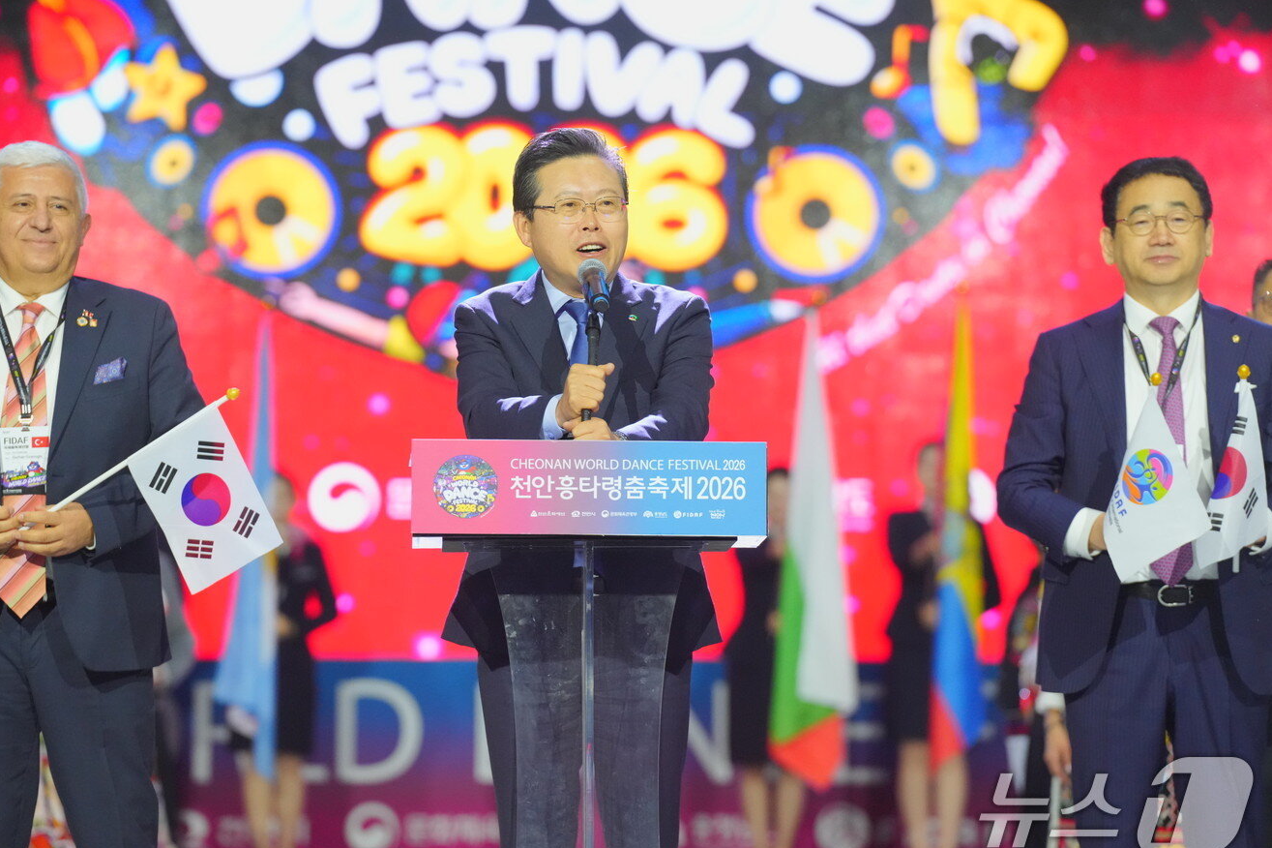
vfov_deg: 6.4
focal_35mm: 213
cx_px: 598
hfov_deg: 9.7
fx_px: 7524
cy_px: 427
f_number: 4
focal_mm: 200
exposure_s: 1/400
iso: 5000
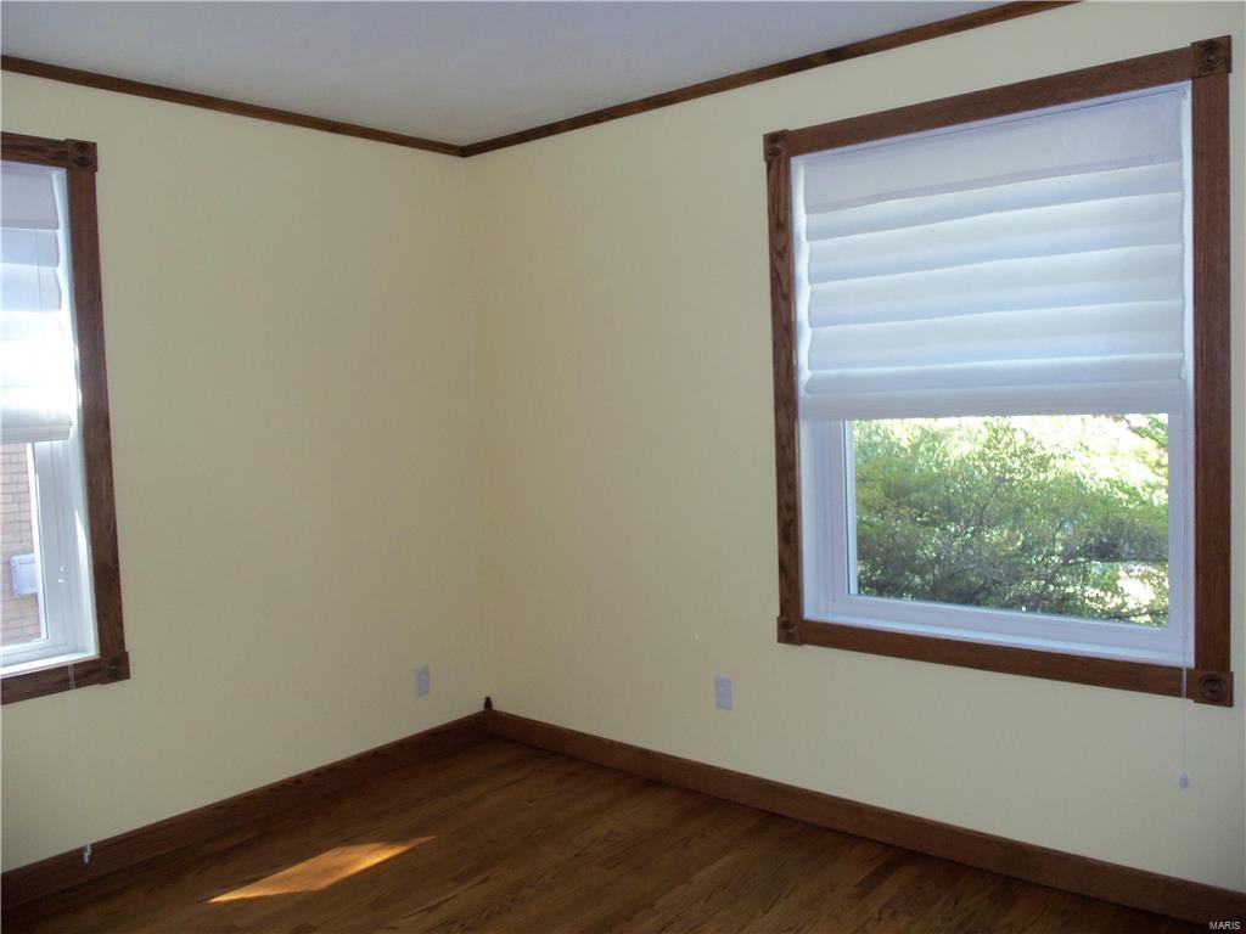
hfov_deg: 61.7
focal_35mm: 29
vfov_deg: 48.2
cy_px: 467
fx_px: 1044
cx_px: 623
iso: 100
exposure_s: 1/30
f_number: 3.4
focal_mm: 5.2
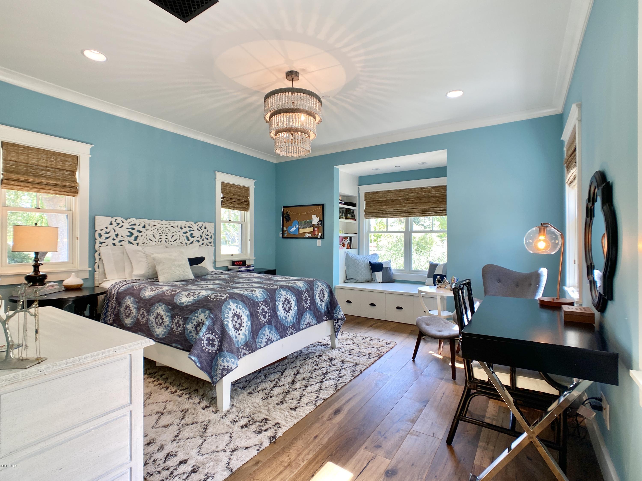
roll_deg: +0.0
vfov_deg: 53.1
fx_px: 482
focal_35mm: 26
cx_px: 321
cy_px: 240
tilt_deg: -0.5
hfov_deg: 67.3
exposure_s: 1/120
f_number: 1.8
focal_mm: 4.25
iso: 100
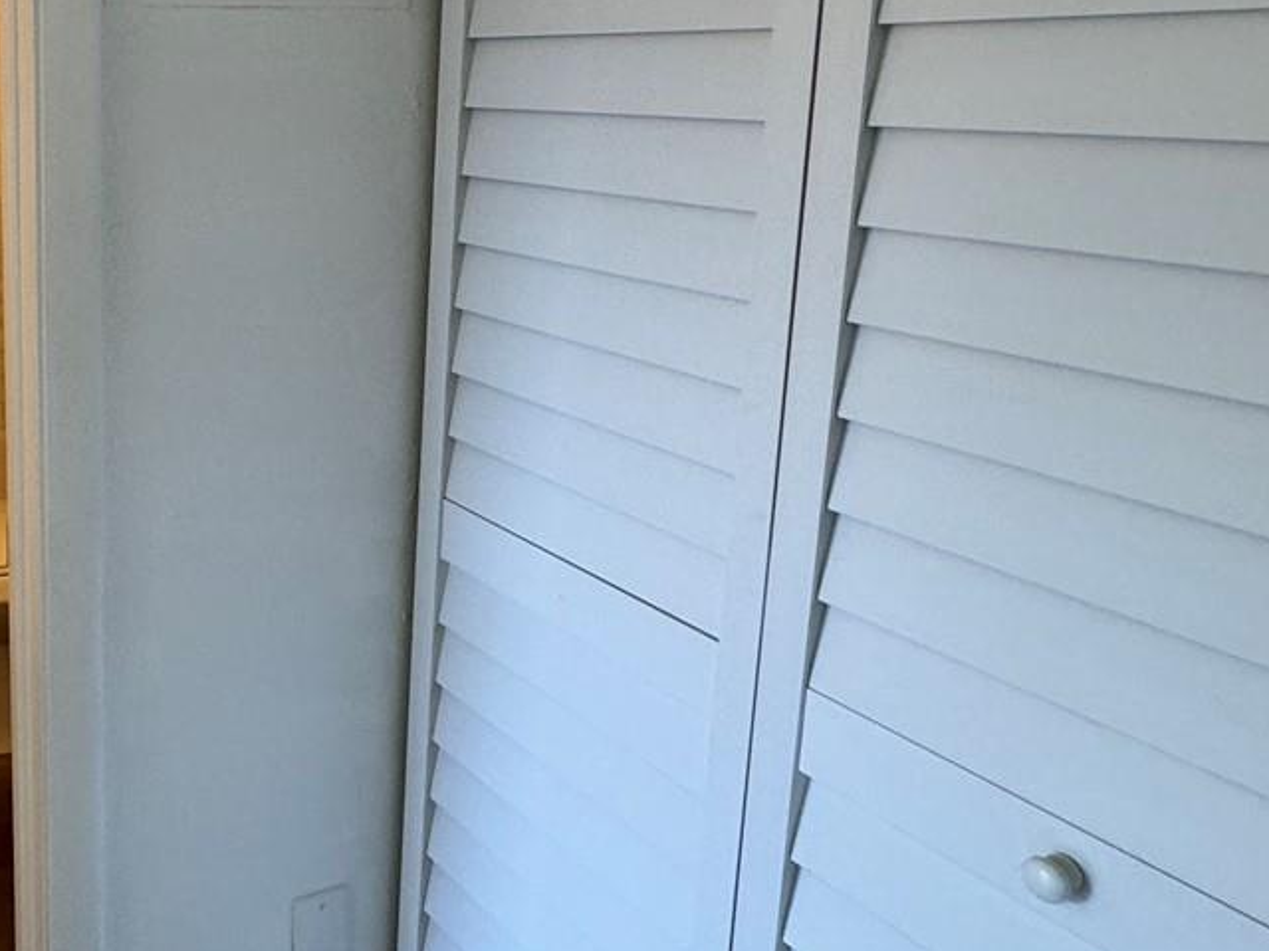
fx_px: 1283
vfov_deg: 40.0
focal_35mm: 35
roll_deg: +1.0
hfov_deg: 46.8
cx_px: 101
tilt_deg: -9.3
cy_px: 293
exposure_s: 1/120
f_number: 2.2
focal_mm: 2.22
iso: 200
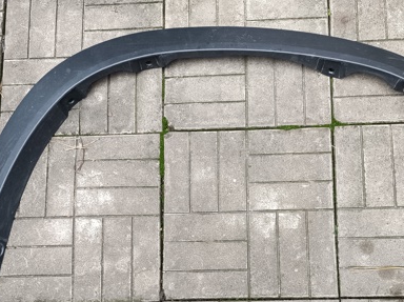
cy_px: 234
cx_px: 238
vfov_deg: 34.9
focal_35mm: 40
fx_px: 466
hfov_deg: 46.6
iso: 630
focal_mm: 6.14
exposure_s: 1/100
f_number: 1.65
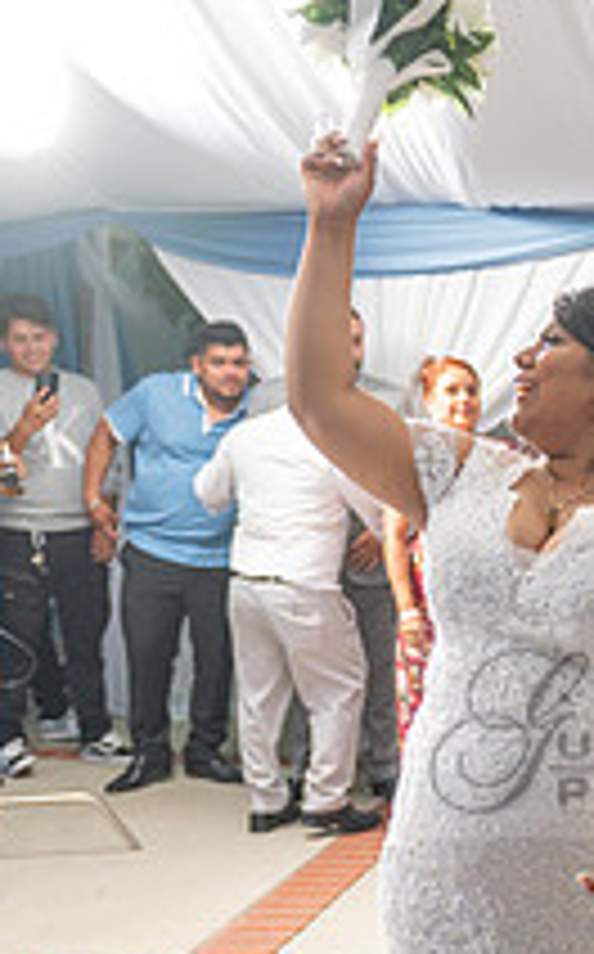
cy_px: 731
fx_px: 1740
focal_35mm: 67
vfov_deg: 30.1
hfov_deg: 18.0
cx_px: 783
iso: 250
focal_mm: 24
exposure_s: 1/125
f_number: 2.8
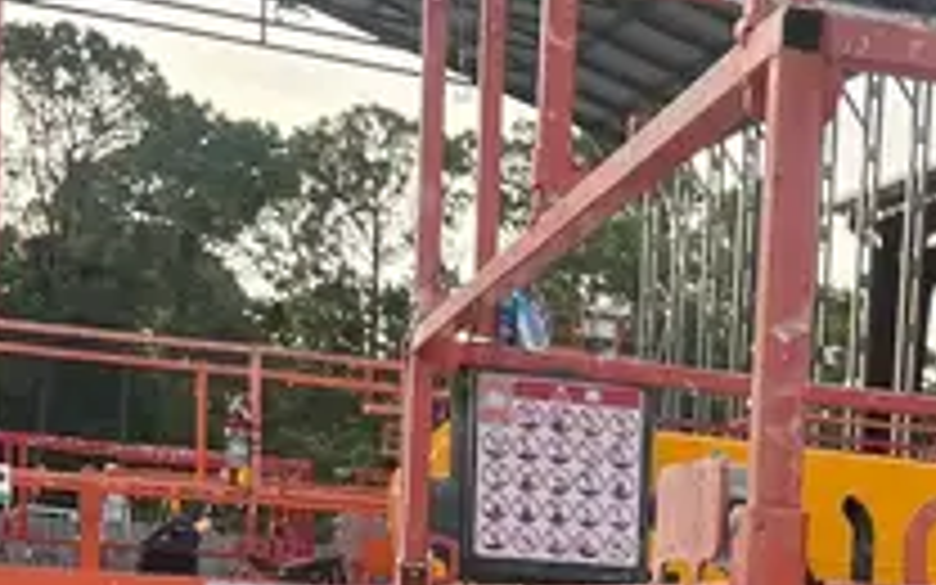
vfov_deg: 12.7
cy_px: 929
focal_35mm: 97
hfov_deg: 19.8
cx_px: 1192
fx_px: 2474
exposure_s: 1/454
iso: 50
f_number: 1.6
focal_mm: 5.1
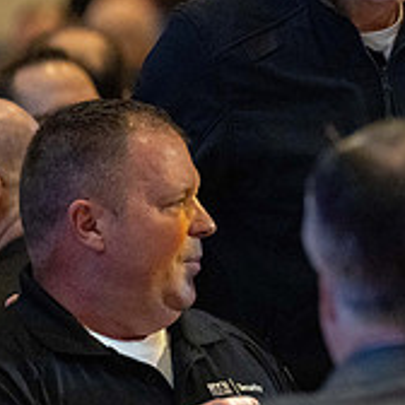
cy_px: 47
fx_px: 7757
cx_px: 533
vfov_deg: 3.0
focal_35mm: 586
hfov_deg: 3.0
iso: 8000
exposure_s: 1/320
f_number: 2.8
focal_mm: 200
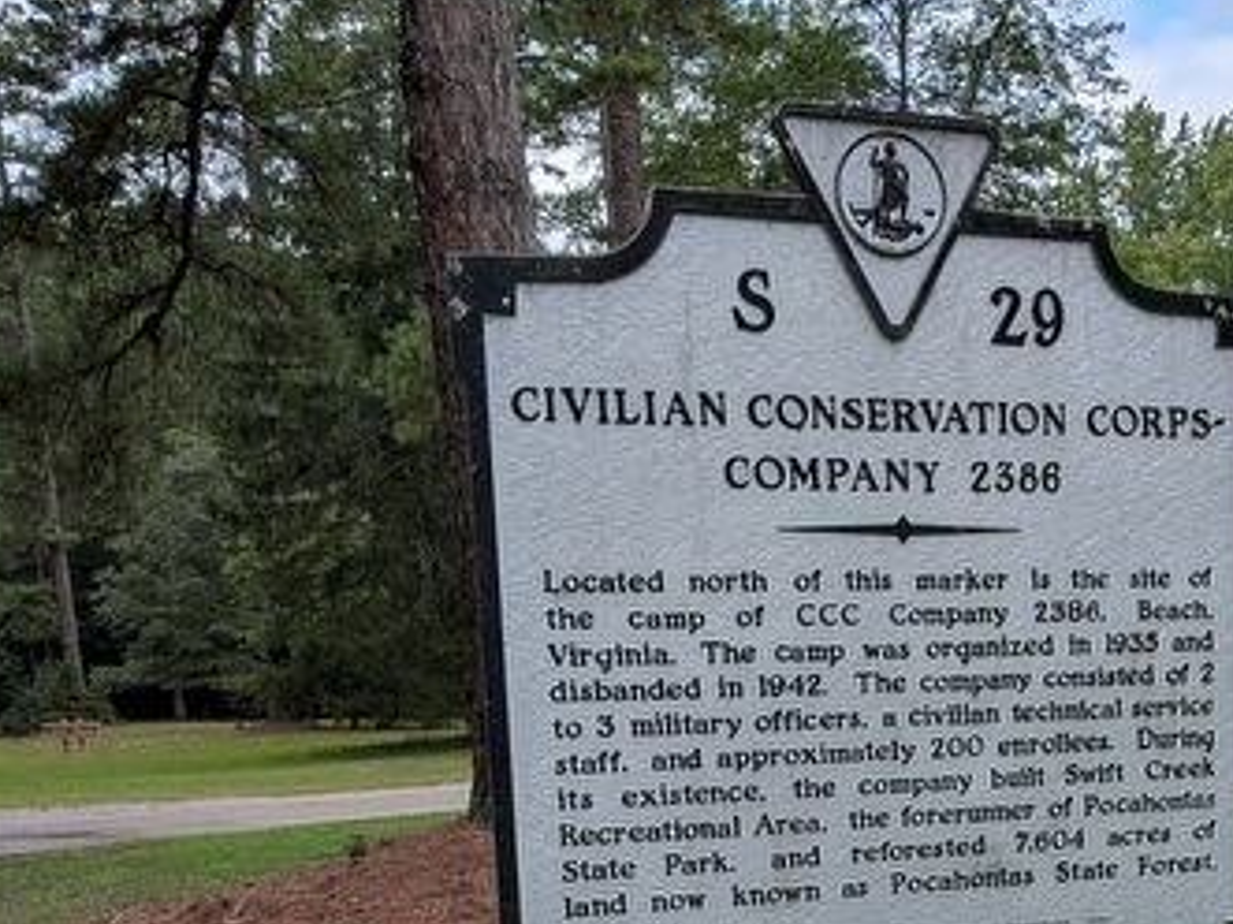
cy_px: 887
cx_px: 1099
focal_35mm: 58
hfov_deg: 31.7
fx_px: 2065
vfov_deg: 24.3
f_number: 1.7
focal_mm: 4.53
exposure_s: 1/1350
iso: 29
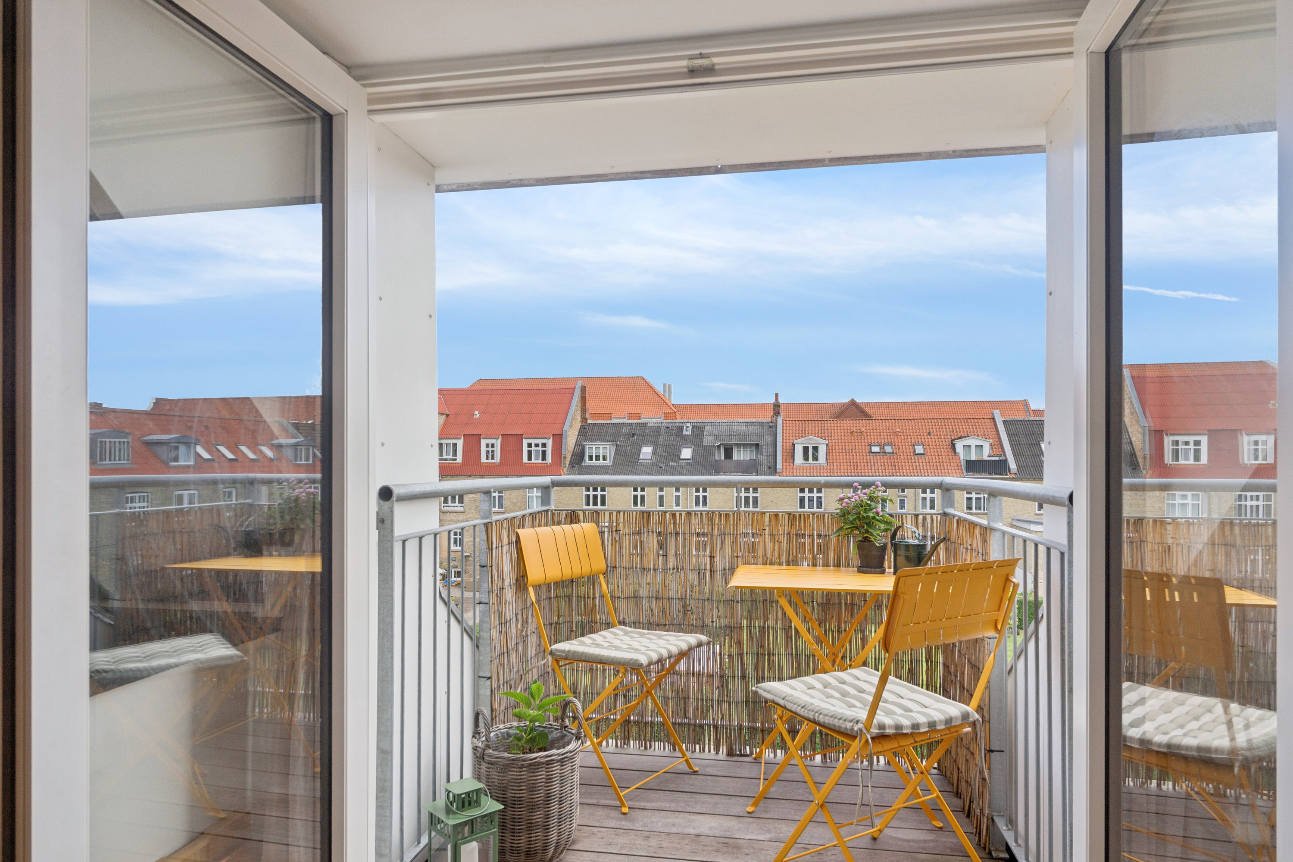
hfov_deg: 75.5
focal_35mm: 23
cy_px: 431
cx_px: 646
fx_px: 835
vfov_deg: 54.6
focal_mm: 15.5
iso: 200
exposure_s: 1/200
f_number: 8
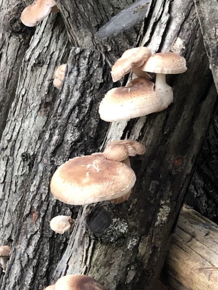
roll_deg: +0.0
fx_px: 1192
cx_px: 116
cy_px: 255
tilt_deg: -17.8
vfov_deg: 13.8
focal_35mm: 142
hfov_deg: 10.4
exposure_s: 1/60
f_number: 2.4
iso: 100
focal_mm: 6
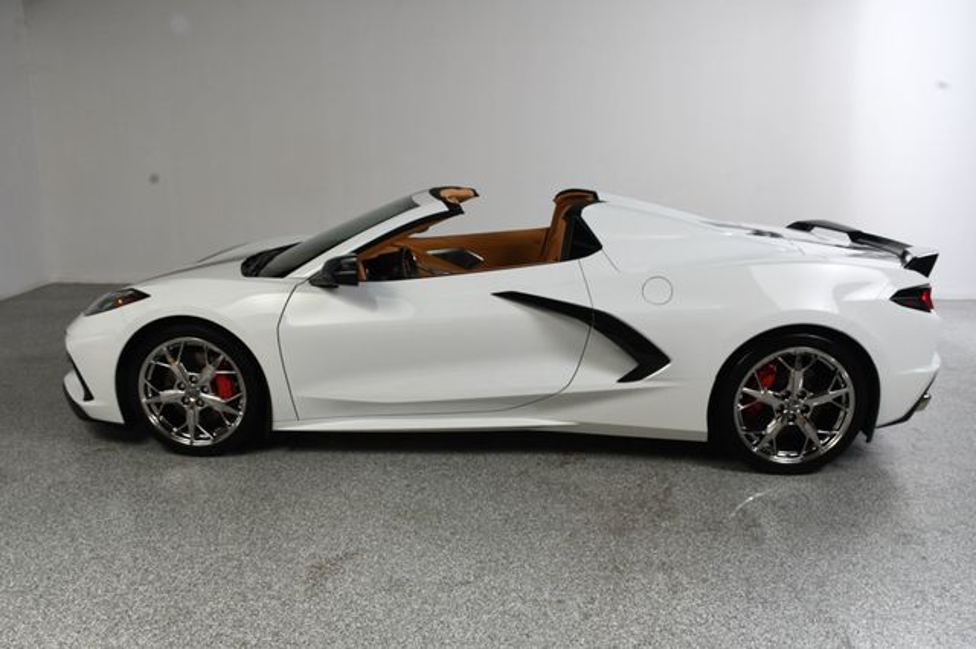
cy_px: 324
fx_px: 732
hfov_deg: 67.4
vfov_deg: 47.9
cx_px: 488
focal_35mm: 27
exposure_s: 1/160
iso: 100
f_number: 13
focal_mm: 18
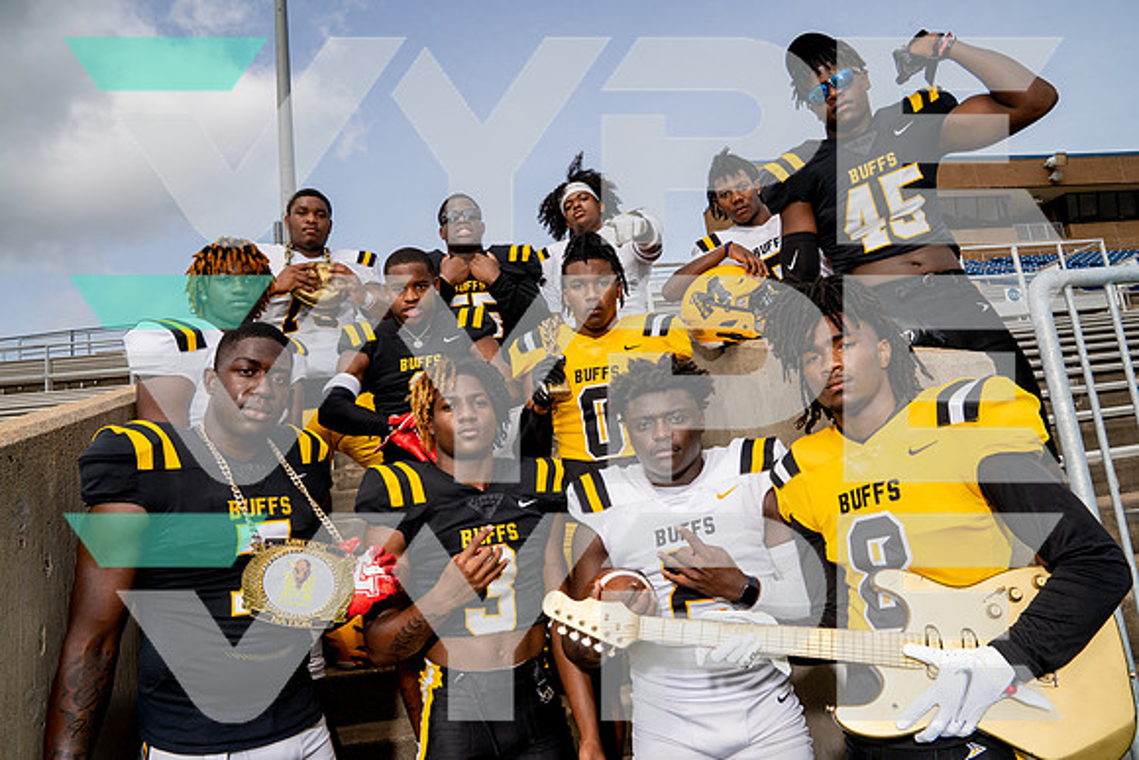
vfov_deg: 53.2
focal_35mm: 24
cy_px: 380
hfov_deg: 73.7
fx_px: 759
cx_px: 570
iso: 100
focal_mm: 24
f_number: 9
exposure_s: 1/250
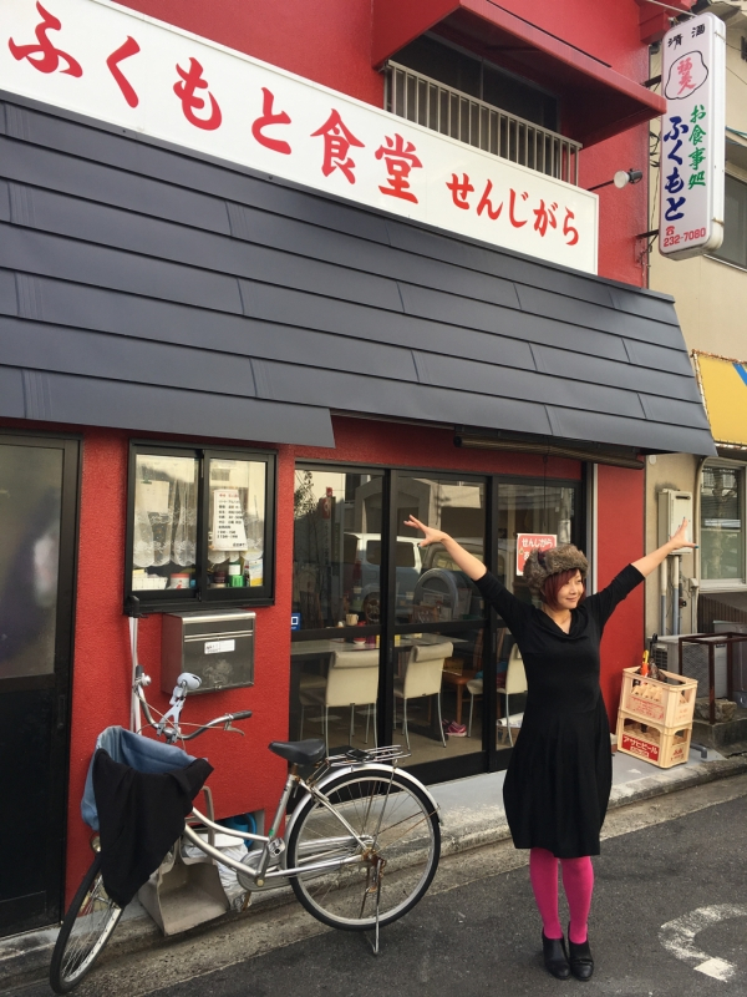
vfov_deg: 61.7
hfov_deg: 48.2
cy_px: 498
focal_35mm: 29
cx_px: 374
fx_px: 834
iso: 25
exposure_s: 1/420
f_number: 2.2
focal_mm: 4.15
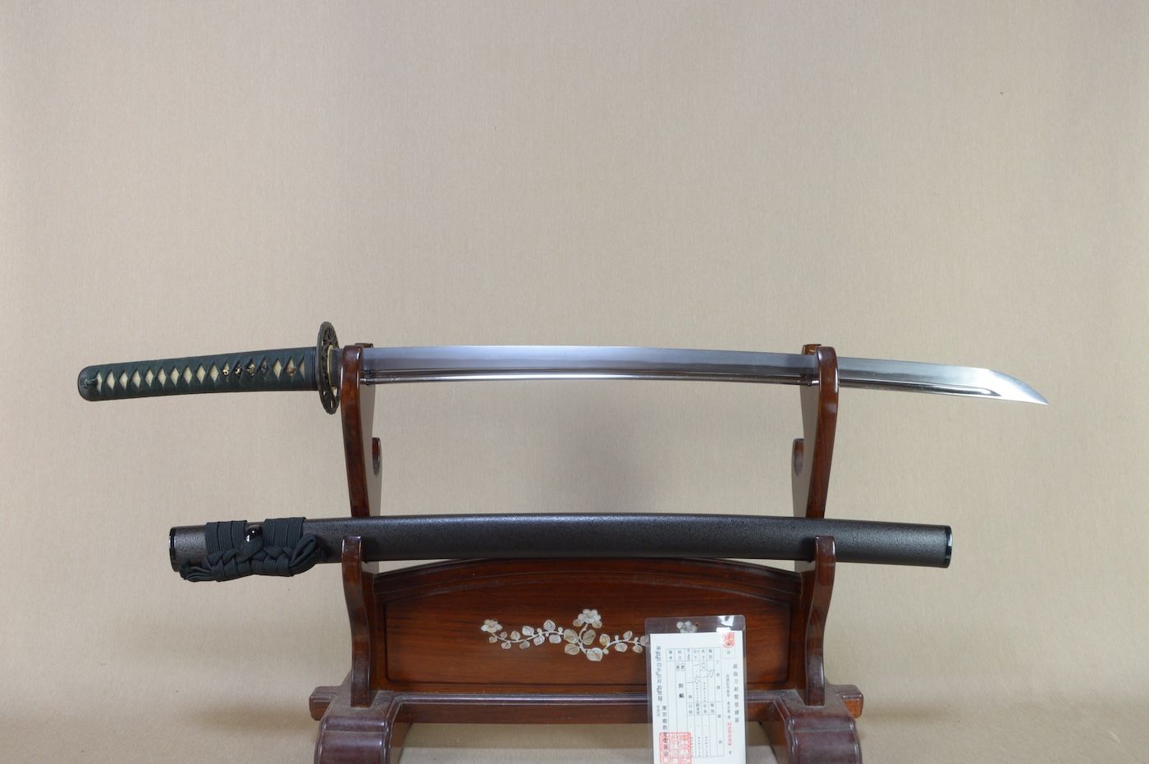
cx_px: 574
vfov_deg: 43.5
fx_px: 957
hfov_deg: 62.0
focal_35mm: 30
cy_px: 382
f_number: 11
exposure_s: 1/1.6
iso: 400
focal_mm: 20
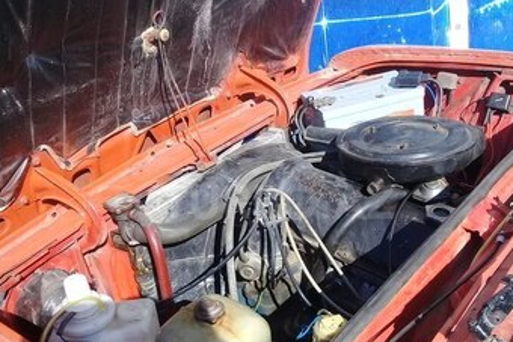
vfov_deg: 28.6
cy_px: 202
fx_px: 670
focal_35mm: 47
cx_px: 278
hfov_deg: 41.9
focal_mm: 3.3
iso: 50
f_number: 2.2
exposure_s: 1/654
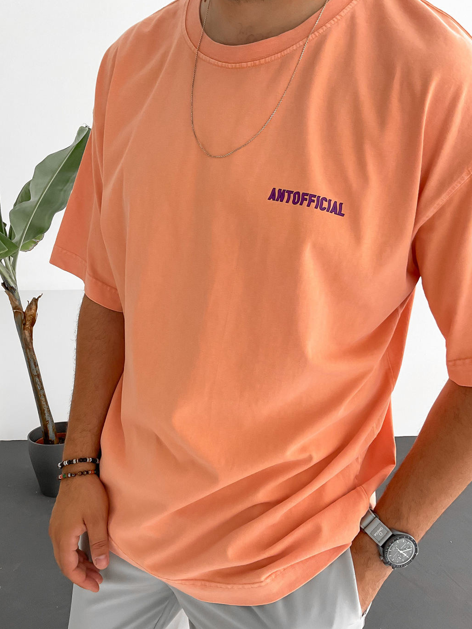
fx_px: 618
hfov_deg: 41.8
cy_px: 364
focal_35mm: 34
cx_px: 217
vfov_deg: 53.7
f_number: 1.8
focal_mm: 3
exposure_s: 1/120
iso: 64
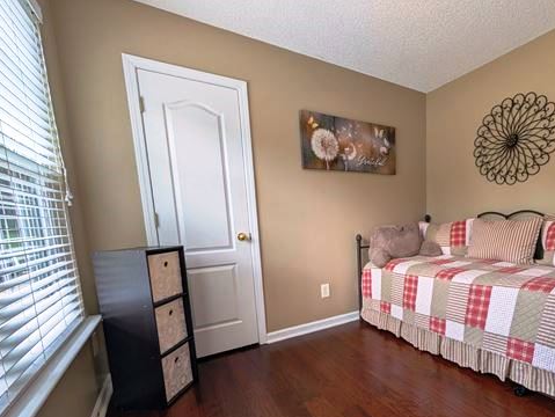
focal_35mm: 16
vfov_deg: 76.9
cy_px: 258
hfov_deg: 91.6
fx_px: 257
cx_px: 362
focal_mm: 2.02
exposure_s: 1/152
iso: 52
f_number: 1.7
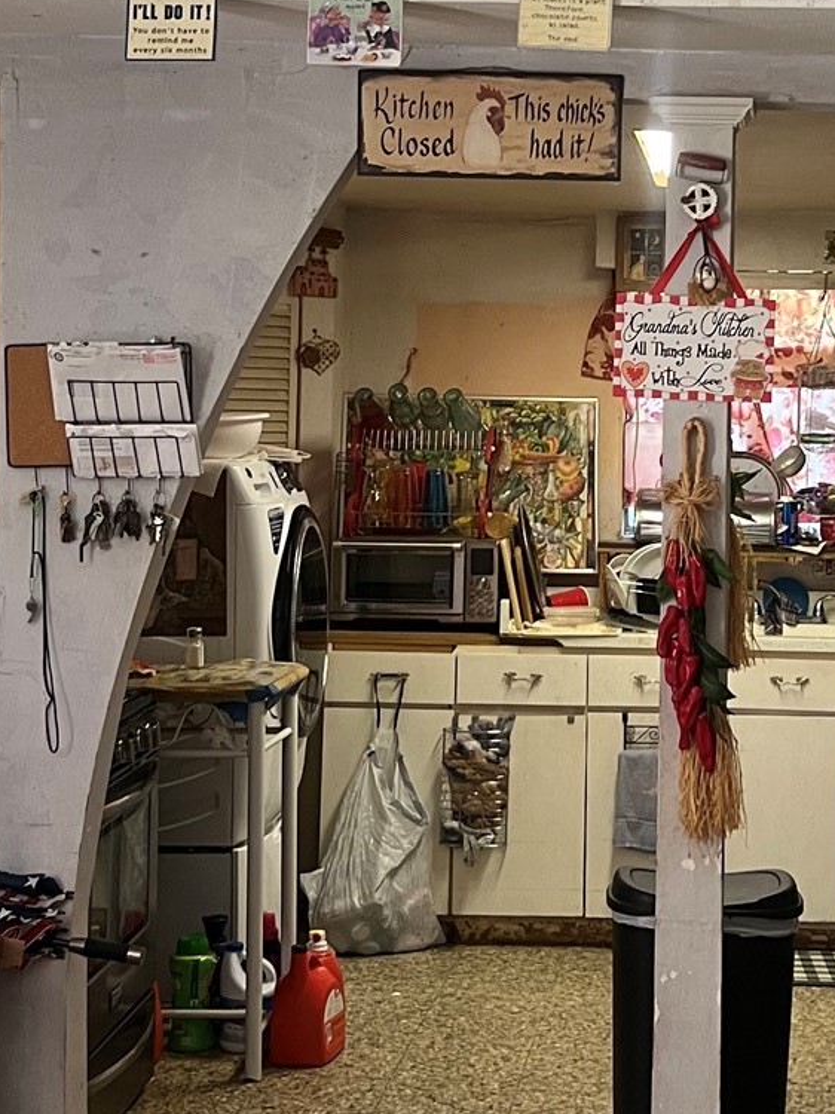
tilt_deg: -0.1
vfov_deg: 27.3
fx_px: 2285
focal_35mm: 71
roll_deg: -0.6
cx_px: 660
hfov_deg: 20.5
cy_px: 383
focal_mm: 5.7
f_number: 1.5
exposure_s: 1/60
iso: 200
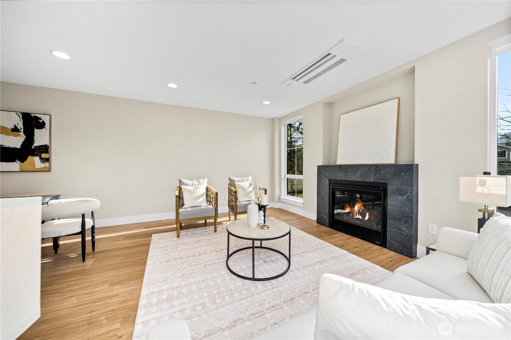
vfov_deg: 90.0
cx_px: 256
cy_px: 170
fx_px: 170
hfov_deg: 112.6
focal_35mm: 12
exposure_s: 1/250
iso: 100
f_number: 7.1
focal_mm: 12
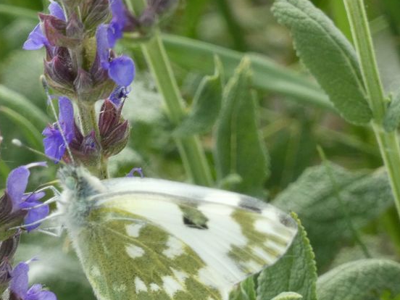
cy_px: 224
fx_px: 8932
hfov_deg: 2.6
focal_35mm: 773
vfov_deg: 1.9
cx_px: 108
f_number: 5.6
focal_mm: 89.5
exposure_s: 1/100
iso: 250
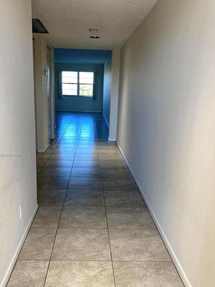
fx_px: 257
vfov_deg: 58.3
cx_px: 97
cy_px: 155
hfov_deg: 45.4
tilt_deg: -13.1
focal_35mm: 31
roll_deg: -2.3
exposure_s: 1/120
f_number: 1.8
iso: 40
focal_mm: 4.25
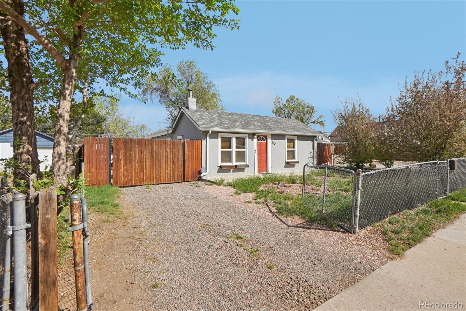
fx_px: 207
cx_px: 233
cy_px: 156
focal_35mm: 16
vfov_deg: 73.7
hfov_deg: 96.7
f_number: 8
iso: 100
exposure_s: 1/320
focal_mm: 11
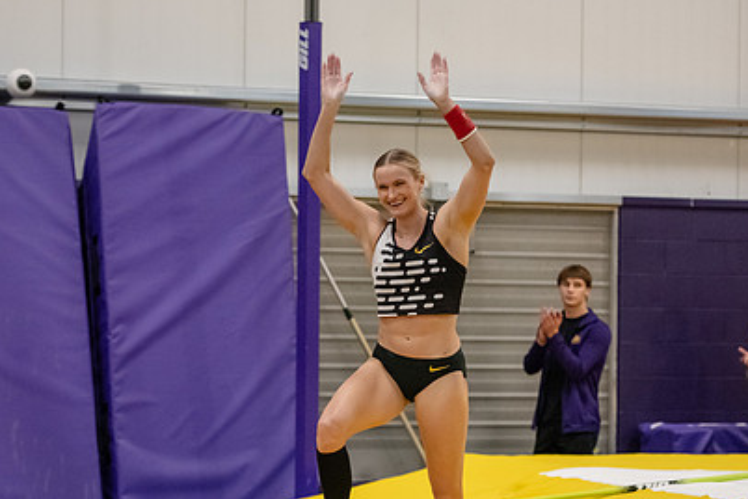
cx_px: 344
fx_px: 2846
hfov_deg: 15.0
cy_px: 310
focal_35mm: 137
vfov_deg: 10.0
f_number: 2.8
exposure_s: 1/800
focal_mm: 95
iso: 6400
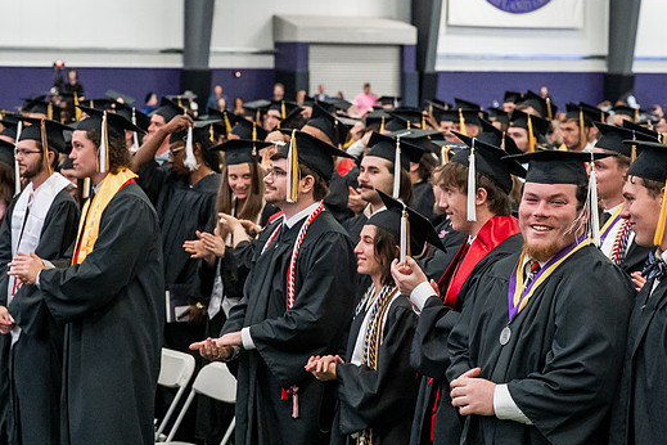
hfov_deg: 18.9
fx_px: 2001
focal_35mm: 108
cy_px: 185
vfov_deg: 12.7
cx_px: 298
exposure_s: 1/250
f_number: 5
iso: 6400
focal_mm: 70
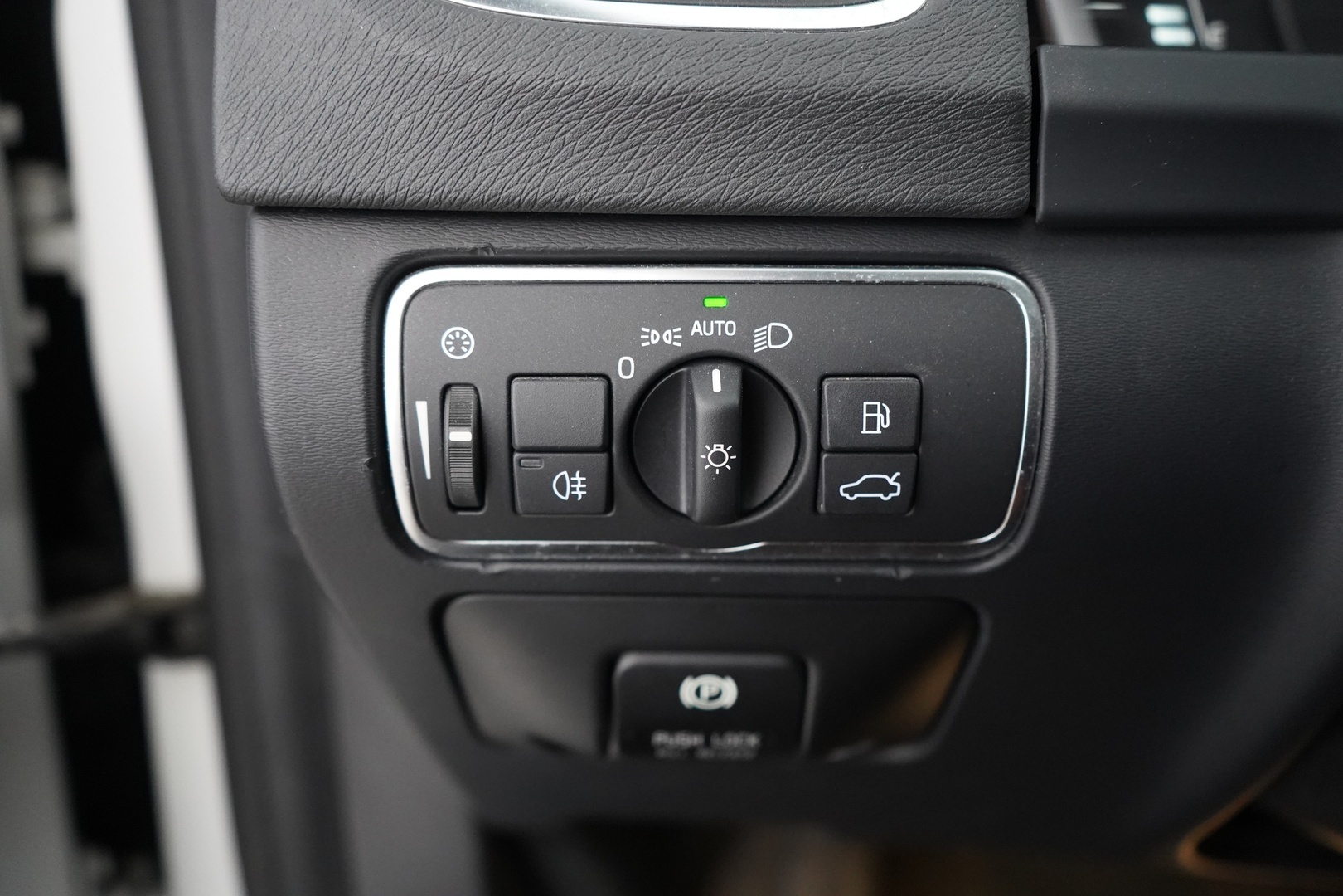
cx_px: 672
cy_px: 448
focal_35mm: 32
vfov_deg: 41.1
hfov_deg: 58.7
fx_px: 1194
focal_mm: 32
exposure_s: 1/40
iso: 6400
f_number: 4
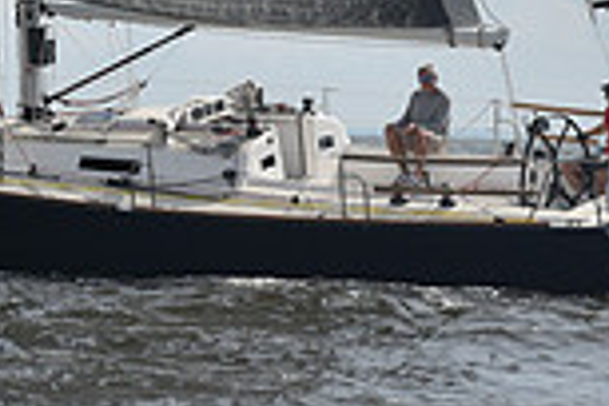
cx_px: 98
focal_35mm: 266
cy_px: -716
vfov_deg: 5.0
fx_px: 4499
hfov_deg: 7.7
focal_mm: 70
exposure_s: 1/1250
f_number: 11
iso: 320
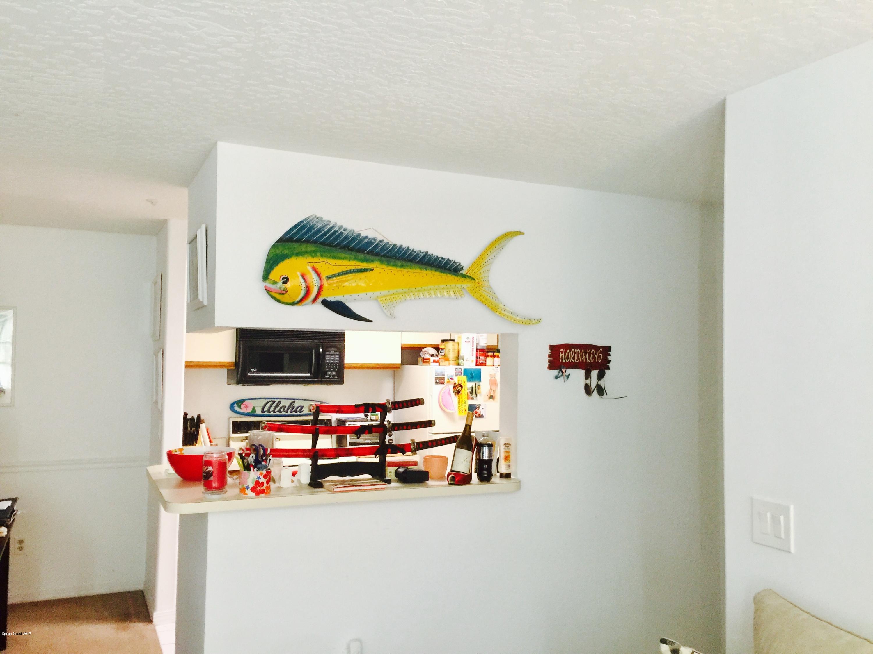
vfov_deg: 48.2
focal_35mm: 29
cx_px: 436
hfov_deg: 61.7
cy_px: 327
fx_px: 731
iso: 100
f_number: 2.2
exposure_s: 1/15
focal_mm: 4.15
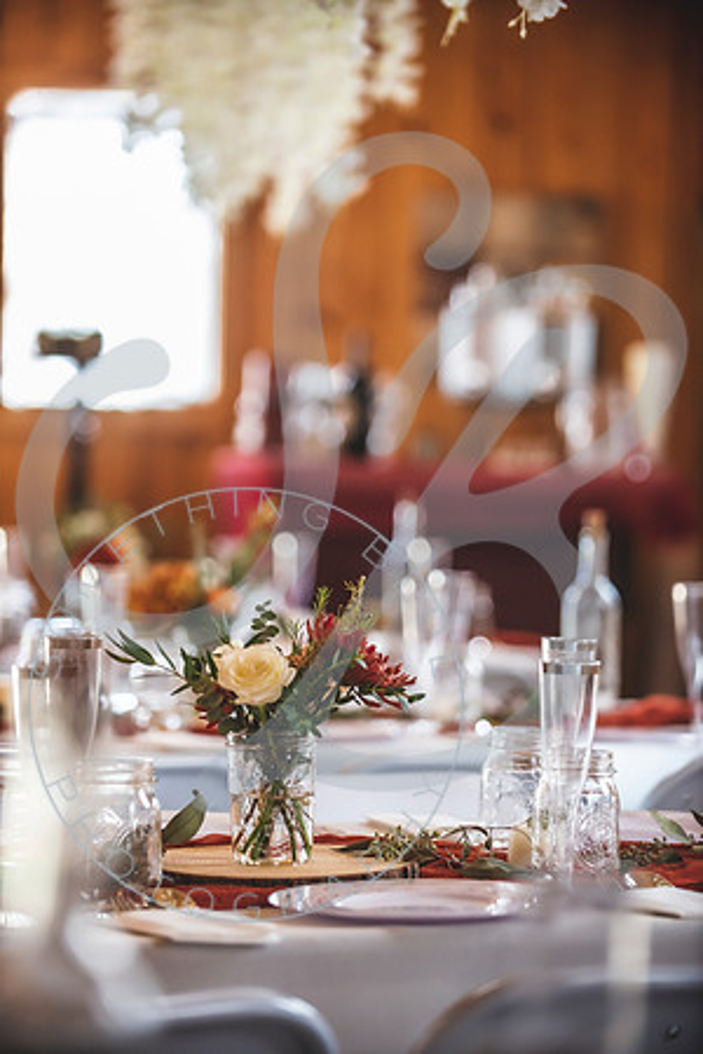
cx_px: 352
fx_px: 3398
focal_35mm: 116
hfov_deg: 11.8
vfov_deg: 17.6
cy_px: 527
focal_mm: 116
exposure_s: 1/320
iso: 800
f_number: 2.8
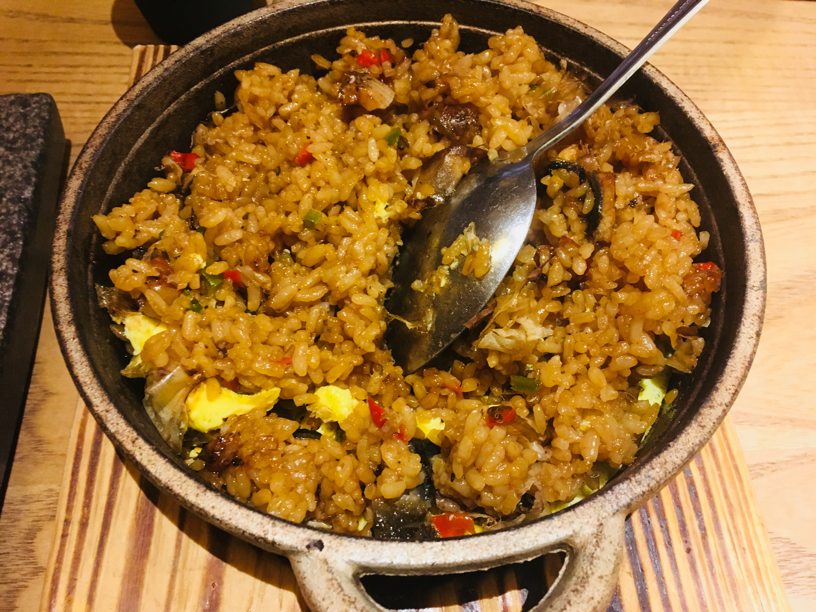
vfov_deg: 48.2
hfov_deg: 61.7
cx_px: 408
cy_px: 306
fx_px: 684
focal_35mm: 29
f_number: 2.2
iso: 200
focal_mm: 4.15
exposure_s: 1/20
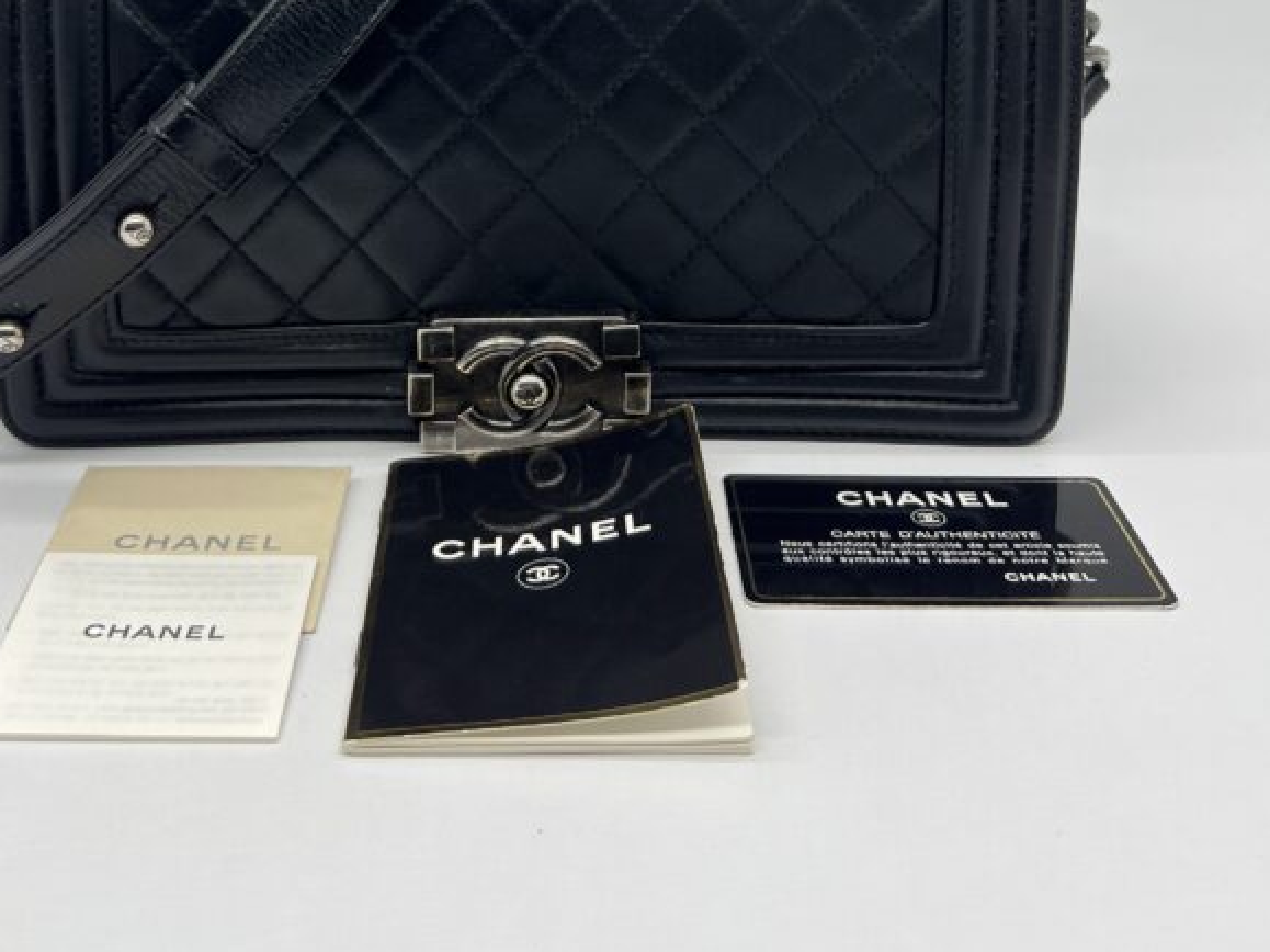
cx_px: 526
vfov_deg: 29.8
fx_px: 1687
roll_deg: +0.0
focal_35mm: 46
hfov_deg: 41.1
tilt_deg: -12.8
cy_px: 48
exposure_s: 1/169
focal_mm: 5.7
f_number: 1.5
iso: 40
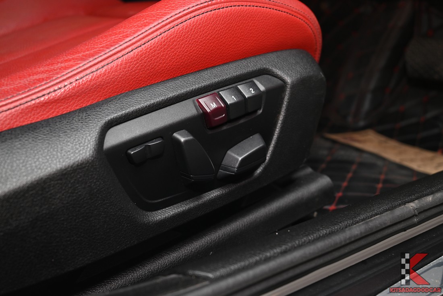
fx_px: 517
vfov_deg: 31.9
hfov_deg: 46.4
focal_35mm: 42
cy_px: 148
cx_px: 222
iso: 560
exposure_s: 1/30
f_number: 6.7
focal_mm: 42
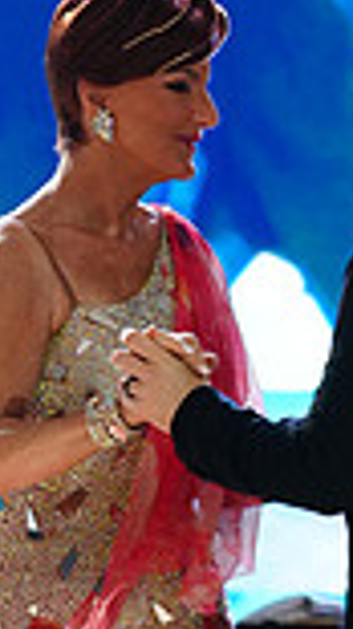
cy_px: 881
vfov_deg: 2.9
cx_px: 448
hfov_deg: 1.7
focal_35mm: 732
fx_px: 12201
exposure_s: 1/250
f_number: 4
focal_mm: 187
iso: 2500
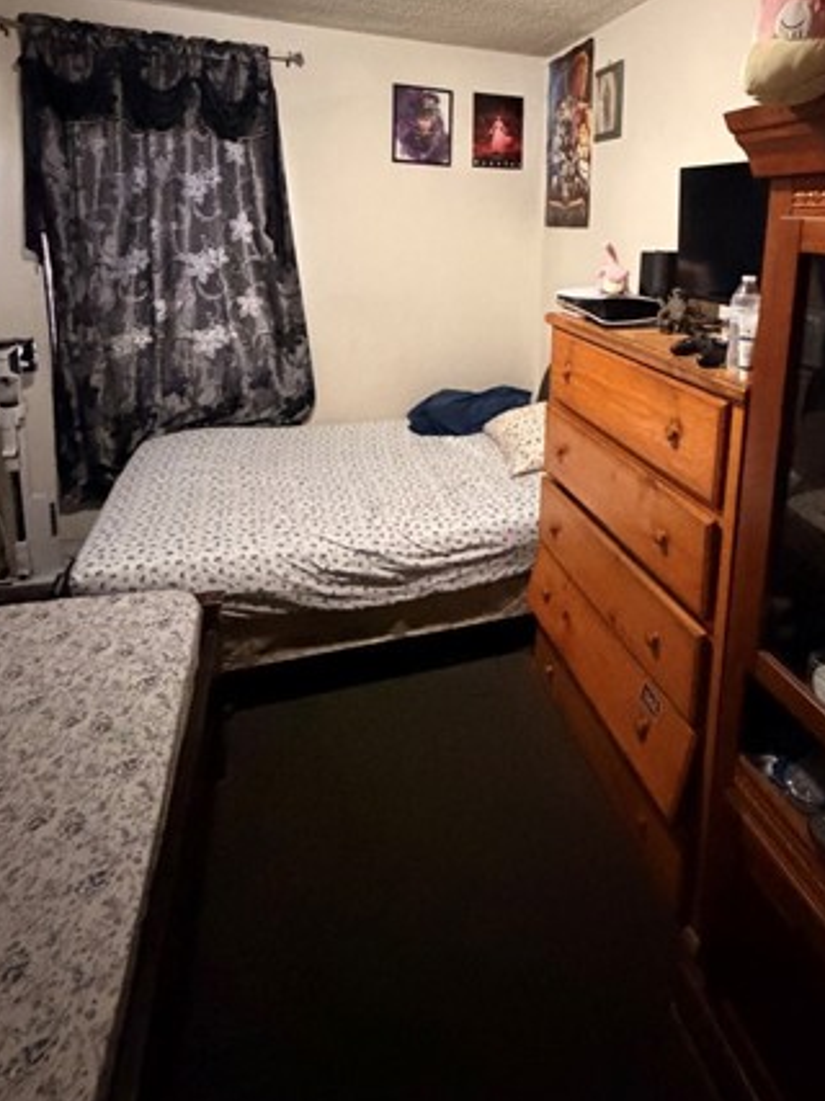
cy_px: 343
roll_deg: -2.2
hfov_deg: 62.0
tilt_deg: -10.5
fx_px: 668
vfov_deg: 75.8
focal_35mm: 21
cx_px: 544
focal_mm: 2.22
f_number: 2.2
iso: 1600
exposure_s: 1/38
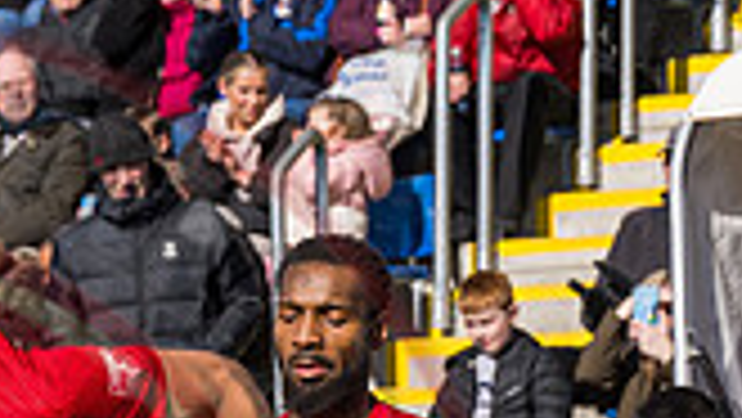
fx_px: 6378
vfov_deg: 3.7
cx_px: 19
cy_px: 867
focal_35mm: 324
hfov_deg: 6.6
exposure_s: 1/1600
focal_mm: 70
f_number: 5
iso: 100
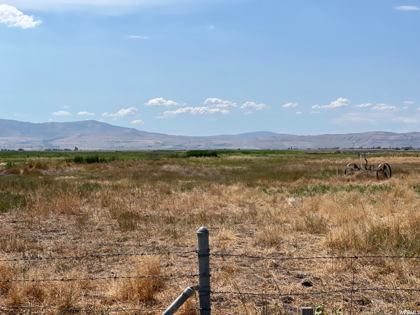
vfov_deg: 22.9
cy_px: 158
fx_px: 777
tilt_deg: -1.2
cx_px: 210
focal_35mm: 64
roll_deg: +0.3
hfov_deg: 30.3
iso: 20
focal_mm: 7.5
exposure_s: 1/2273
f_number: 2.2
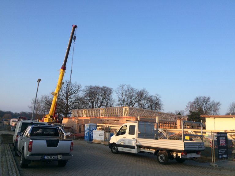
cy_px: 88
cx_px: 118
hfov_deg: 61.7
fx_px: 197
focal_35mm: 29
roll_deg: -1.6
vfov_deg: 48.2
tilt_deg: +11.2
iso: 32
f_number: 2.2
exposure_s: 1/662
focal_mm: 4.15
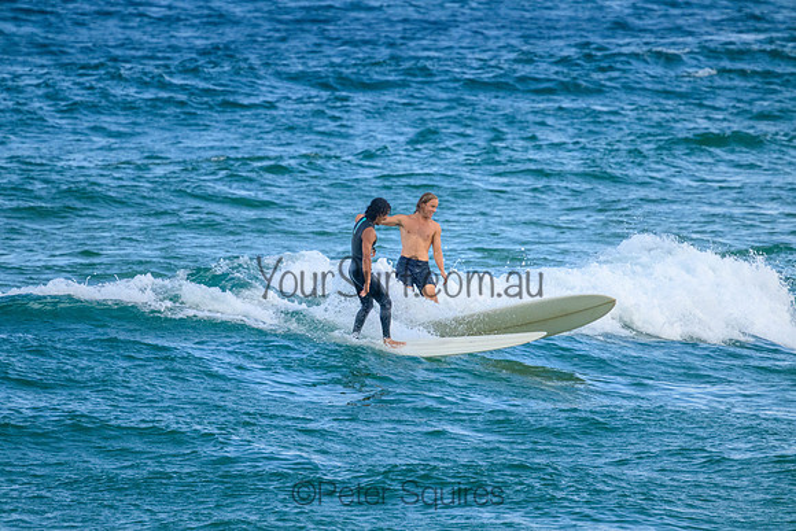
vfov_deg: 1.7
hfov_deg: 2.6
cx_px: 398
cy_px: 266
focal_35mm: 800
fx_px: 17692
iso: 3600
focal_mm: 800
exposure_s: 1/2000
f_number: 11
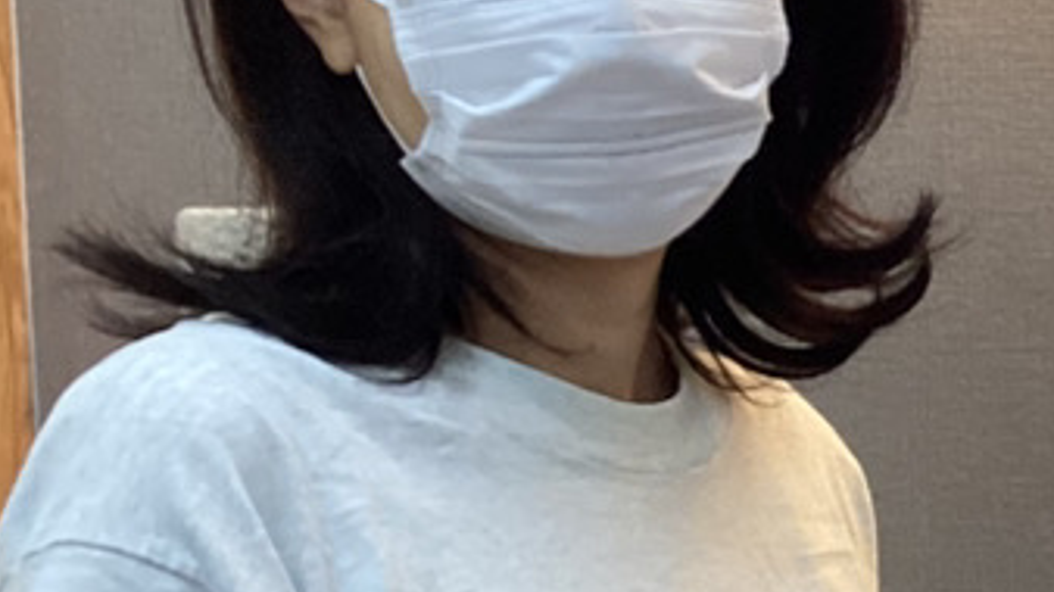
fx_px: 3353
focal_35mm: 120
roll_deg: +0.0
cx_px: 1855
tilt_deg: -5.5
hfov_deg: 15.5
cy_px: 439
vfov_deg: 10.1
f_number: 2.4
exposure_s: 1/60
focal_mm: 3.3
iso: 100
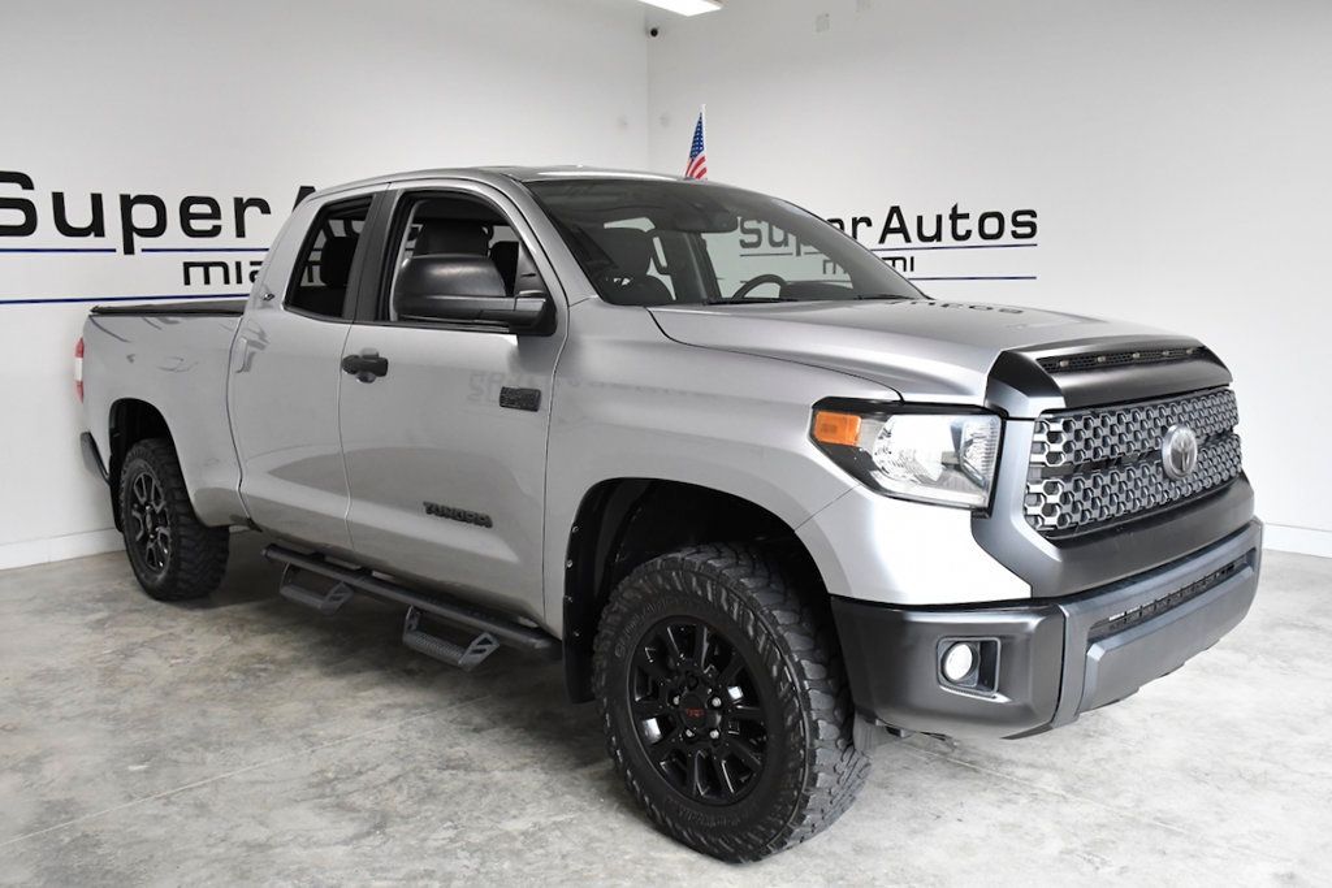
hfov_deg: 61.9
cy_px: 444
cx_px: 666
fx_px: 1110
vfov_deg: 43.6
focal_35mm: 30
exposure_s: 1/800
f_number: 6.3
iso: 2500
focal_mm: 20
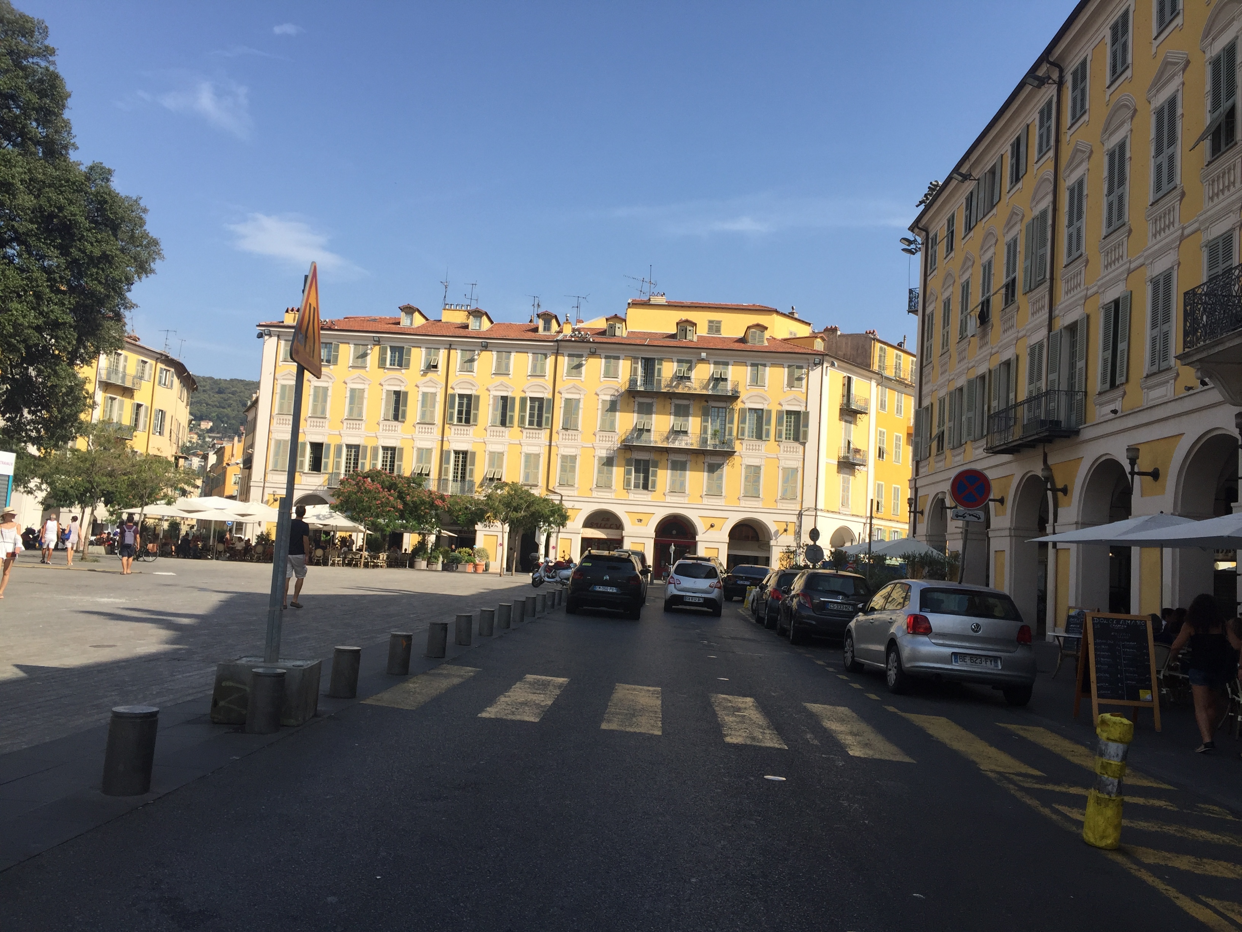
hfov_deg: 61.7
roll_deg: -5.6
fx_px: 1041
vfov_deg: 48.2
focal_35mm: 29
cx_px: 621
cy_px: 466
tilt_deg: +5.7
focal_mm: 4.15
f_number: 2.2
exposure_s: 1/1721
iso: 32
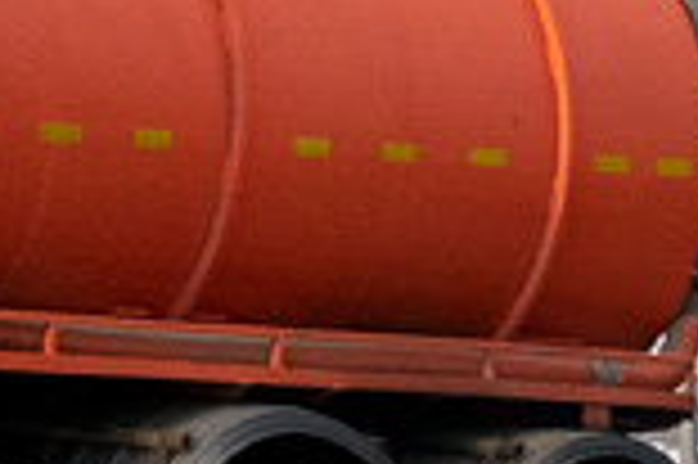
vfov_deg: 4.6
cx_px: -495
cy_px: -446
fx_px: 5634
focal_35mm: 291
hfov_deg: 6.9
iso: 400
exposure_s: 1/1250
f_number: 5
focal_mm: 25
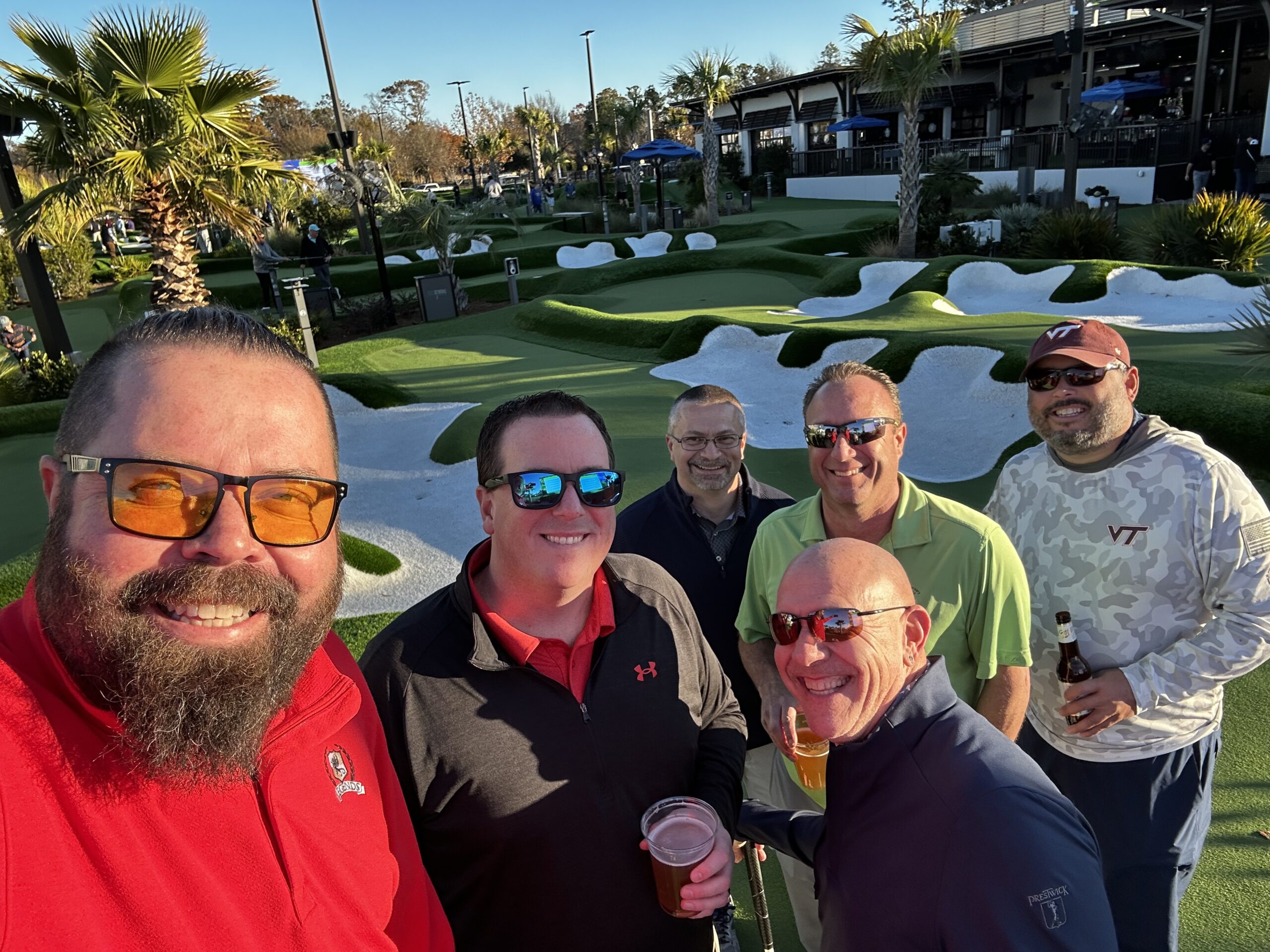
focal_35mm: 23
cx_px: 635
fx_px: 844
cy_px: 476
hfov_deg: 73.9
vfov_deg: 58.9
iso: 25
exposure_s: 1/470
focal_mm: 2.69
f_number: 1.9
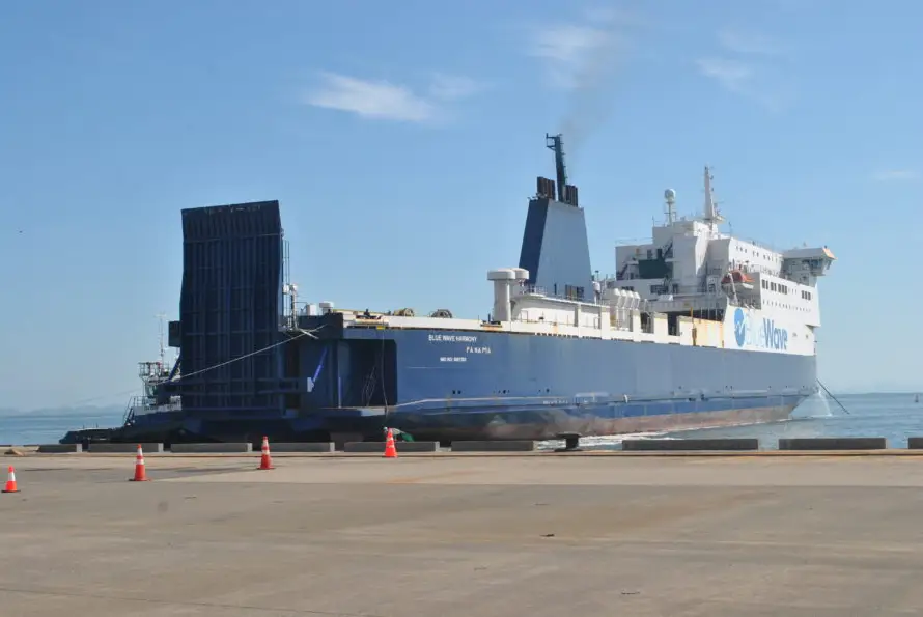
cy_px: 308
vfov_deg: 25.8
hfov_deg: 37.8
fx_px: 1347
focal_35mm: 52
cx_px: 462
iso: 100
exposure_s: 1/320
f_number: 9
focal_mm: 35
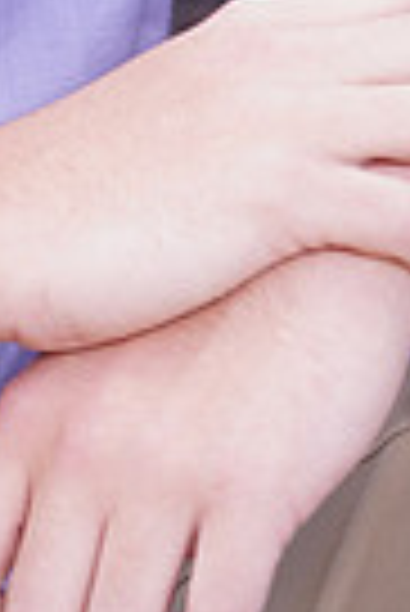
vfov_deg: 3.9
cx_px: -336
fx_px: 8979
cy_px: -684
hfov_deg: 2.6
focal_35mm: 527
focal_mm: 124
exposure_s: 1/80
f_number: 4.5
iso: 125
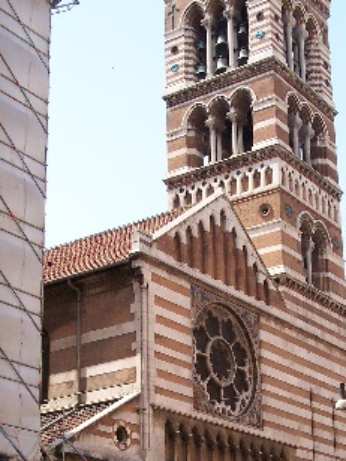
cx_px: 279
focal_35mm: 74
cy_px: 386
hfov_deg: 19.7
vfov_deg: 25.7
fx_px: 986
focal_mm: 8
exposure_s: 1/350
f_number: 4.8
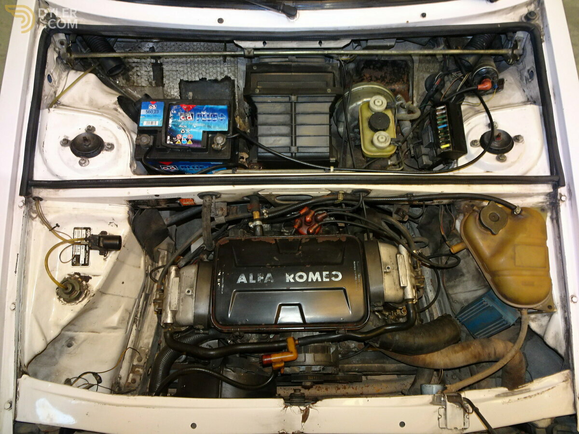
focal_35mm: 24
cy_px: 217
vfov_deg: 56.8
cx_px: 290
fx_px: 401
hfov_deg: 71.6
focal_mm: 4.1
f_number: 3.5
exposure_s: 1/13
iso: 200
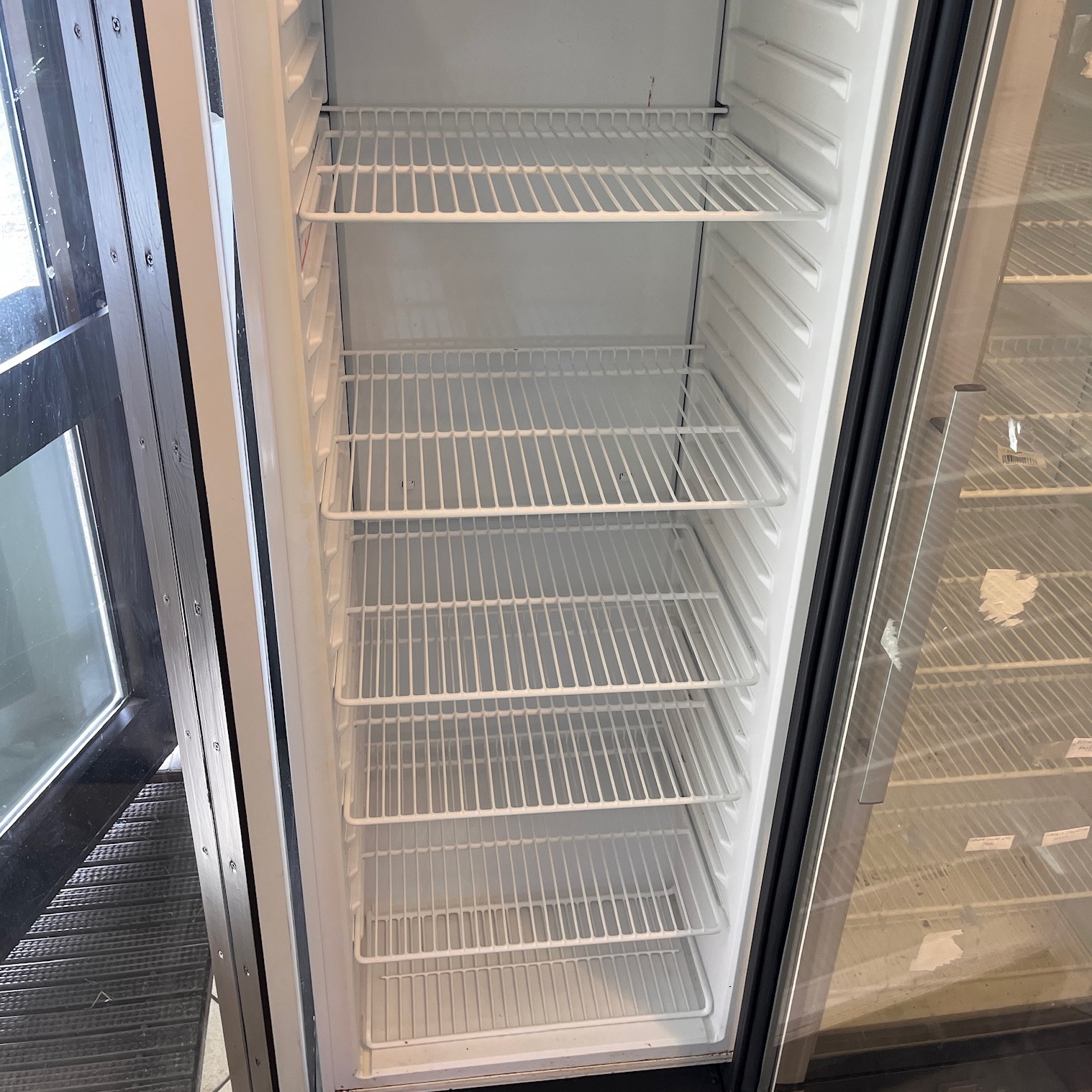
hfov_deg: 52.5
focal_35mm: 31
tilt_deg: -27.4
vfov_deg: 52.3
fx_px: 1106
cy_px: 460
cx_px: 541
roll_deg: -1.4
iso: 100
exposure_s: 1/100
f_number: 1.6
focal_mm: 5.1
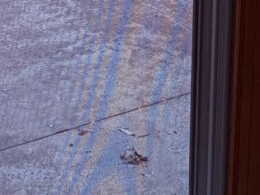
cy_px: -63
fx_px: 729
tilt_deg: -16.0
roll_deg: +0.1
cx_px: 120
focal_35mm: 97
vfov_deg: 14.6
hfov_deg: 20.2
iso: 40
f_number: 2.2
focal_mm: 2.22
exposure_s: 1/120
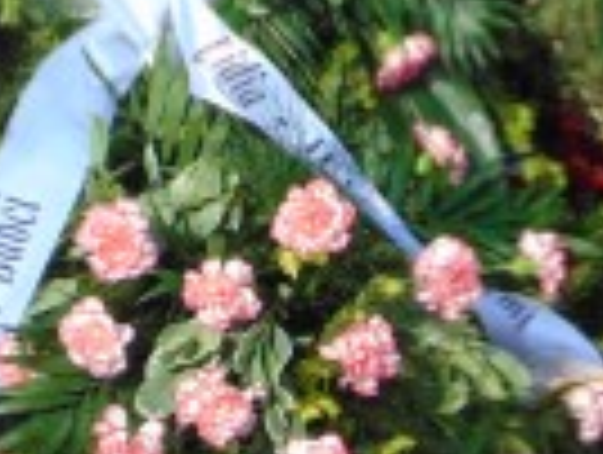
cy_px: 45
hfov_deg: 16.5
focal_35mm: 119
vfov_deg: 12.4
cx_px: 324
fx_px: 2077
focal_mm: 4.5
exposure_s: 1/250
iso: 80
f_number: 7.7
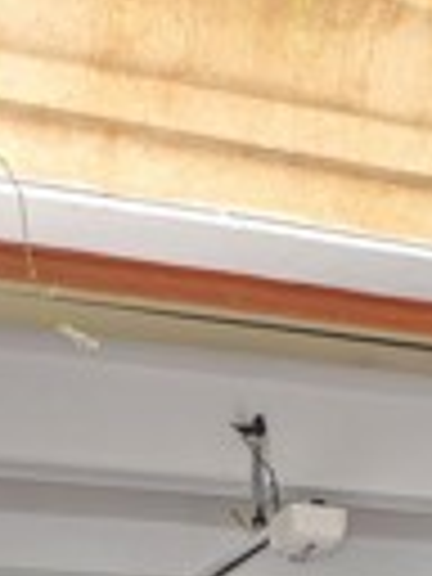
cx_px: 594
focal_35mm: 108
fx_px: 1797
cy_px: 882
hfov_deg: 13.1
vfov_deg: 16.5
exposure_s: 1/80
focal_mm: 16
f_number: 3.5
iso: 200
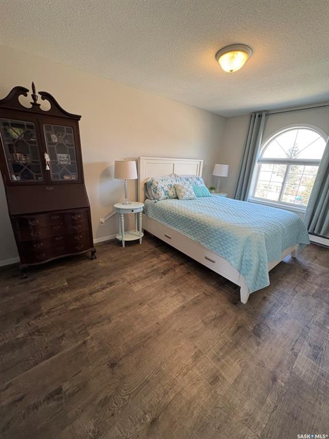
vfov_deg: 102.1
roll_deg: -1.7
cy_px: 220
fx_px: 177
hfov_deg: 85.7
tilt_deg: -18.3
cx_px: 164
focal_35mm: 14
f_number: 2.2
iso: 250
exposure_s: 1/120
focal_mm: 2.22
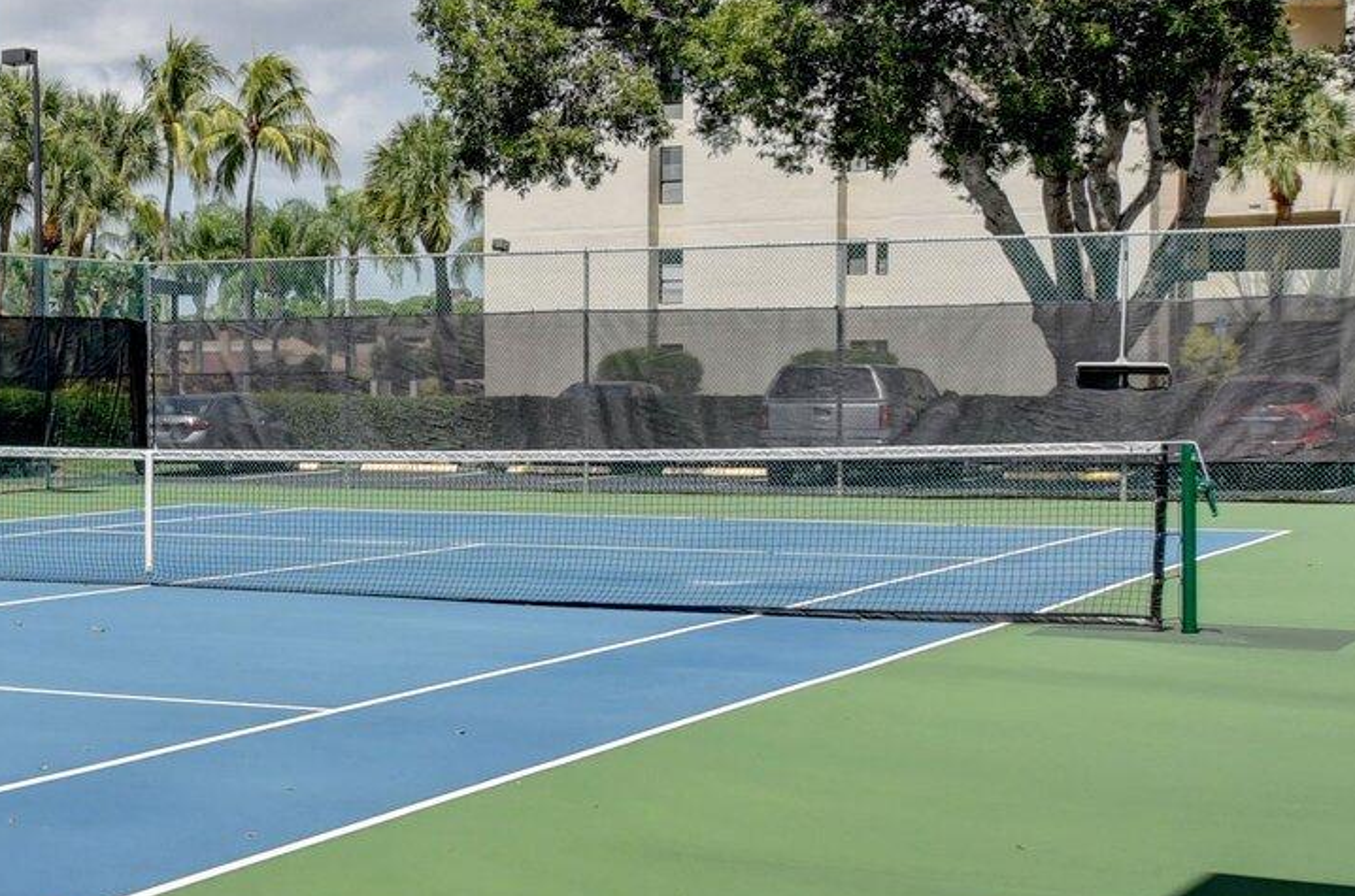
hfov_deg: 23.8
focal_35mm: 77
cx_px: -323
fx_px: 2891
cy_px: 507
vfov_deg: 17.6
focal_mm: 18
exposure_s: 1/3200
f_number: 8
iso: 640
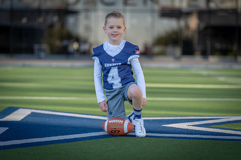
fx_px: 965
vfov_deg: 9.5
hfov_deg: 14.2
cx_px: 120
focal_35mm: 144
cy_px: 80
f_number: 2.8
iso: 100
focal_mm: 141
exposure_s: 1/500
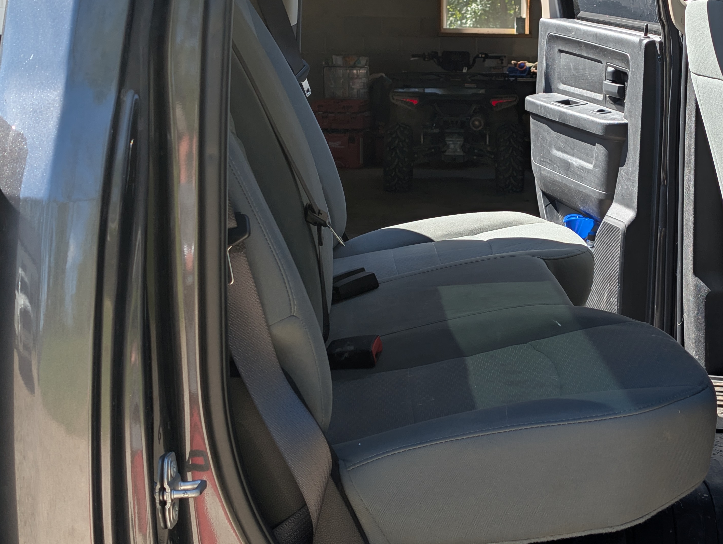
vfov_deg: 21.3
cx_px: 528
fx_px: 1443
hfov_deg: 27.8
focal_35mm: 69
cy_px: 203
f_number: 1.68
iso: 19
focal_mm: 6.9
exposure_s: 1/395
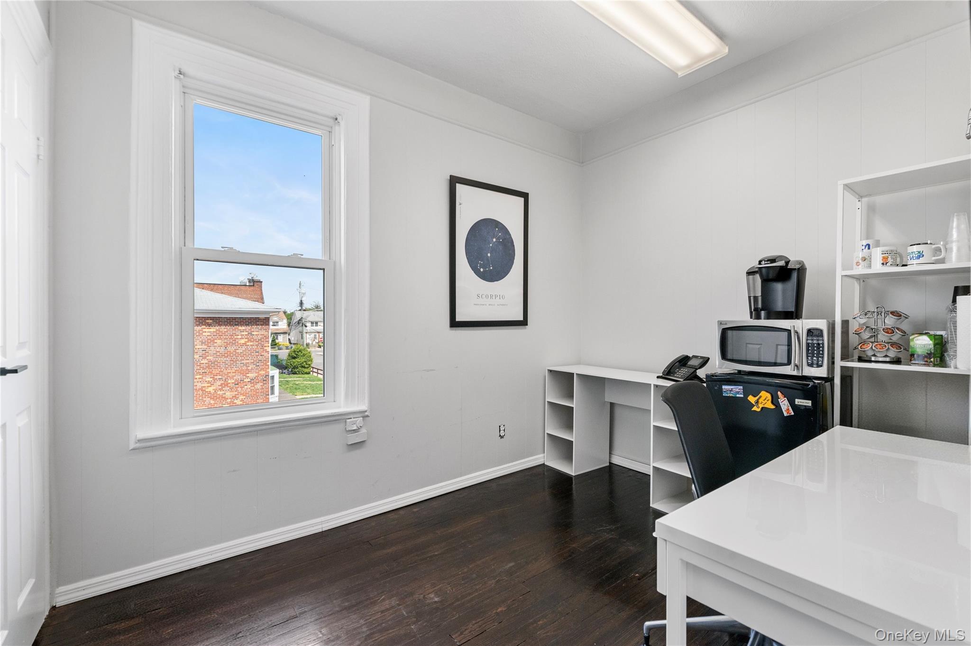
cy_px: 323
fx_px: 404
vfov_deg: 77.2
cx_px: 486
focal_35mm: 15
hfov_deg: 100.4
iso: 500
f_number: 8
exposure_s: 1/80
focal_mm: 15
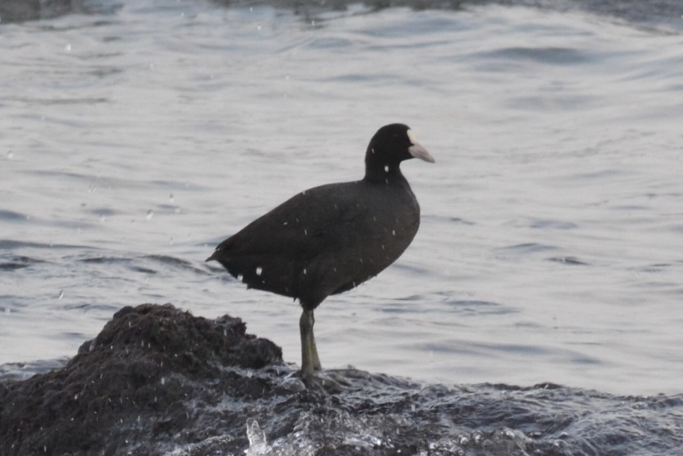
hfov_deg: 4.6
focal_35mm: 450
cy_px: 228
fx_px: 8541
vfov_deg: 3.1
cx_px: 342
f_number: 10
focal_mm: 300
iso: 800
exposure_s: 1/320
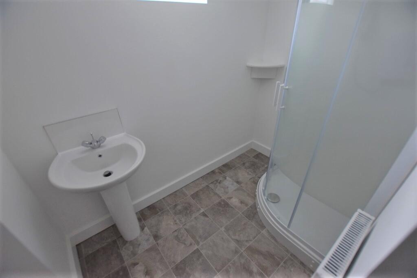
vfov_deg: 77.3
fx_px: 174
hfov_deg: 100.4
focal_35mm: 15
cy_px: 139
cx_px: 208
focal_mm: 10
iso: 640
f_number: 3.5
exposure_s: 1/15
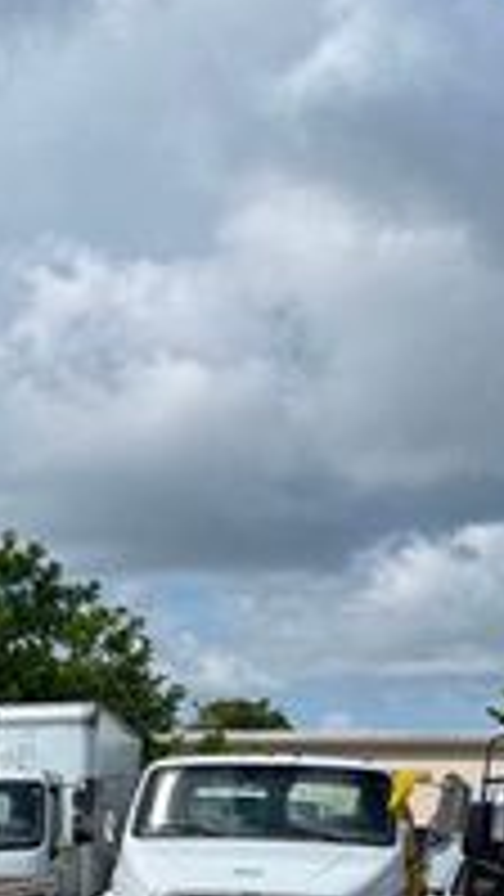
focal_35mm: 84
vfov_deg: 23.7
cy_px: 986
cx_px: -882
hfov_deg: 10.9
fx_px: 1995
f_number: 1.78
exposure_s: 1/7353
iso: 80
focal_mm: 6.76
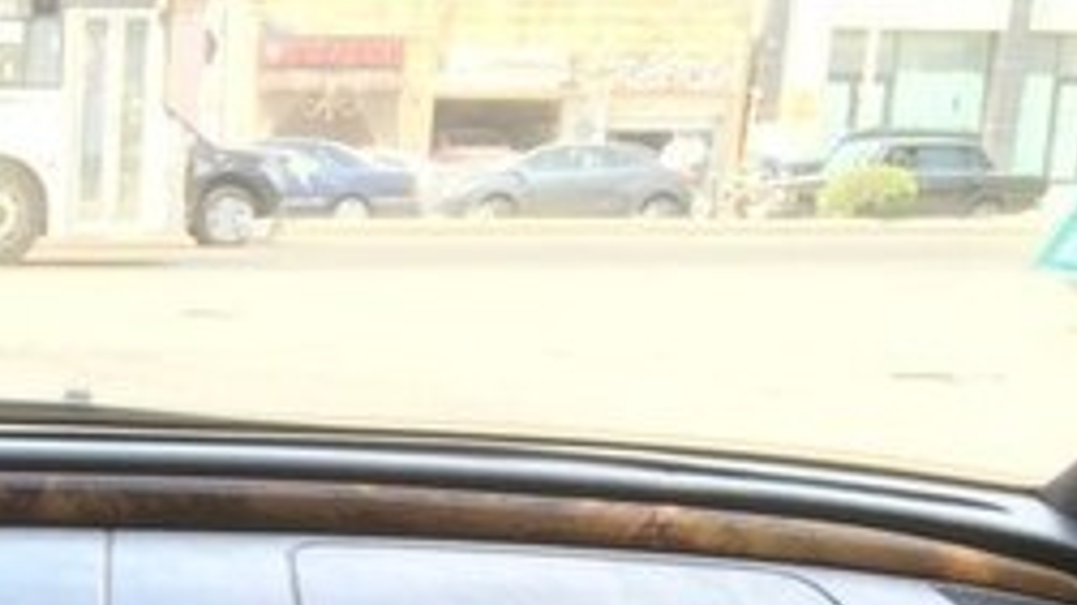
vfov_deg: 13.4
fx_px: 2370
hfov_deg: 23.6
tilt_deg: -17.8
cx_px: -172
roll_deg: -0.2
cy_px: 989
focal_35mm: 83
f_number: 2.2
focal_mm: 4.15
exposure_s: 1/100
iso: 32
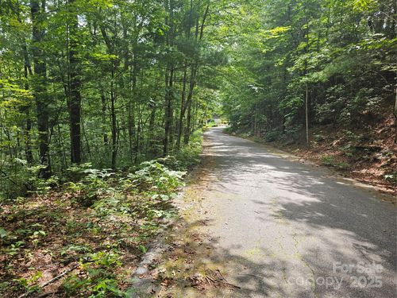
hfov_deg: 73.9
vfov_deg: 58.9
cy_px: 149
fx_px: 264
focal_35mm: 23
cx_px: 198
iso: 25
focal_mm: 6.3
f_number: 1.7
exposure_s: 1/180
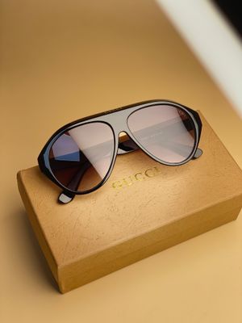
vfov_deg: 36.8
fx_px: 485
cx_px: 121
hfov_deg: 28.0
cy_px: 162
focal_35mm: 52
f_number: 2
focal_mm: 6
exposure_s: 1/209
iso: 20
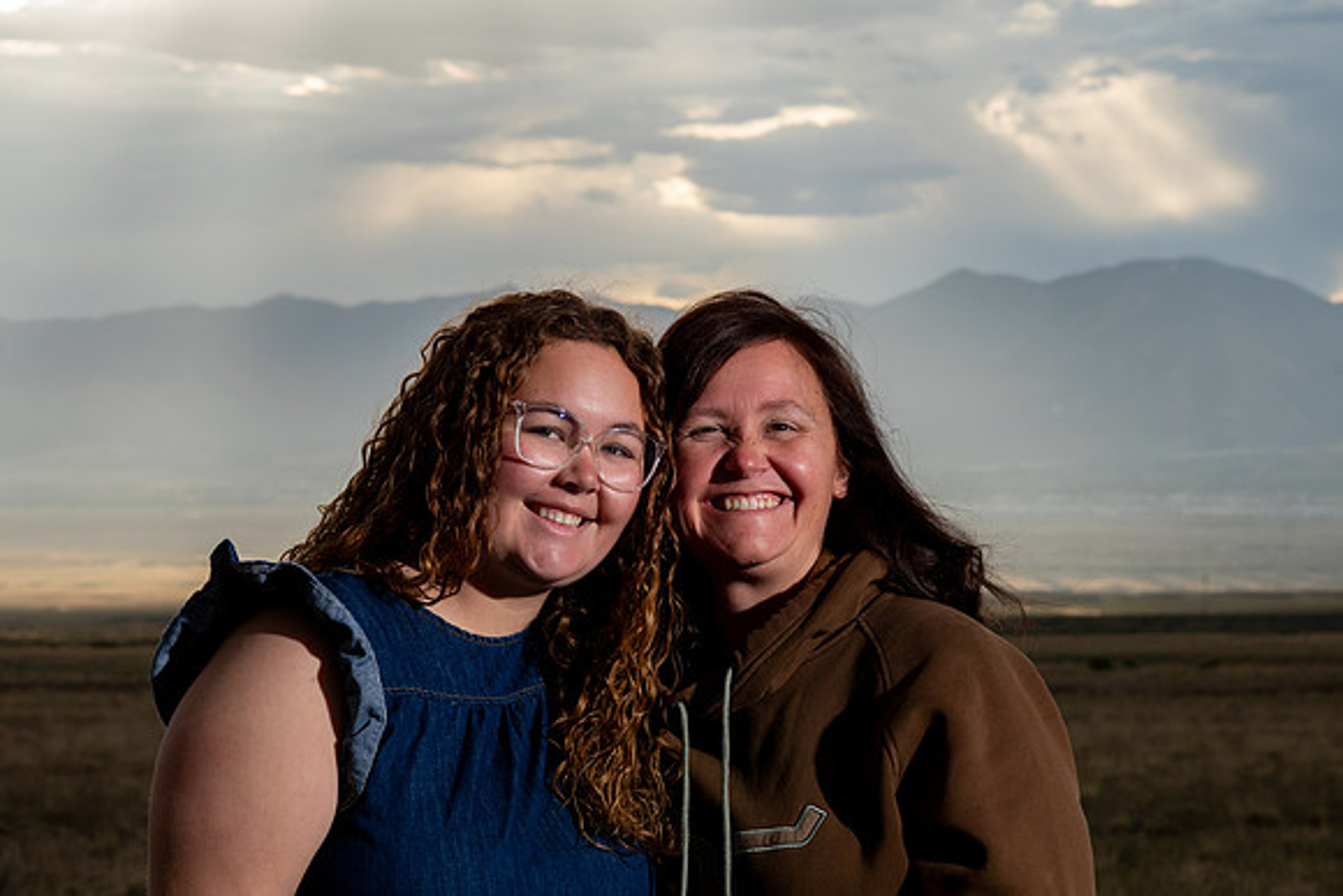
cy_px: 447
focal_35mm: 133
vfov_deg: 10.3
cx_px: 654
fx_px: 4980
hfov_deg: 15.4
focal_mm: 85
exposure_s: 1/160
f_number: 11
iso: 200
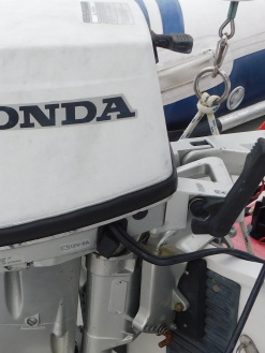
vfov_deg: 26.4
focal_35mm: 73
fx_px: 745
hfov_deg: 19.1
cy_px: 262
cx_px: -49
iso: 125
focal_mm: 5.3
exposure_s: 1/640
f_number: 3.2
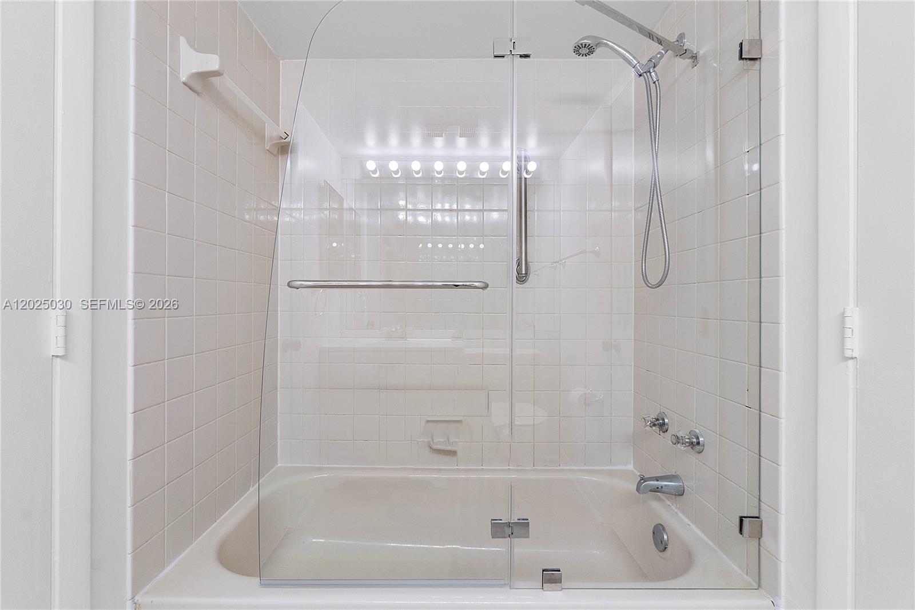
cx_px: 458
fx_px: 381
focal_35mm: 15
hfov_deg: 100.4
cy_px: 305
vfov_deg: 77.3
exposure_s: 1/30
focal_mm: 10
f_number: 9
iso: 250
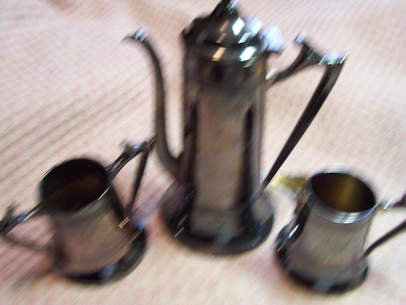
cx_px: 203
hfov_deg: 50.1
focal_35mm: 37
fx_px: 434
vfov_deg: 38.7
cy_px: 152
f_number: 2.8
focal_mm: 5.6
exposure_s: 1/30
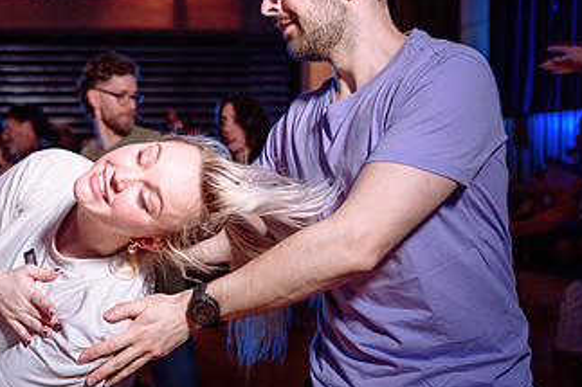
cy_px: 224
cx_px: 119
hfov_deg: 27.2
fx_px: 1180
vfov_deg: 18.6
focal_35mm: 73
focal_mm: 40
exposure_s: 1/60
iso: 800
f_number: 2.8
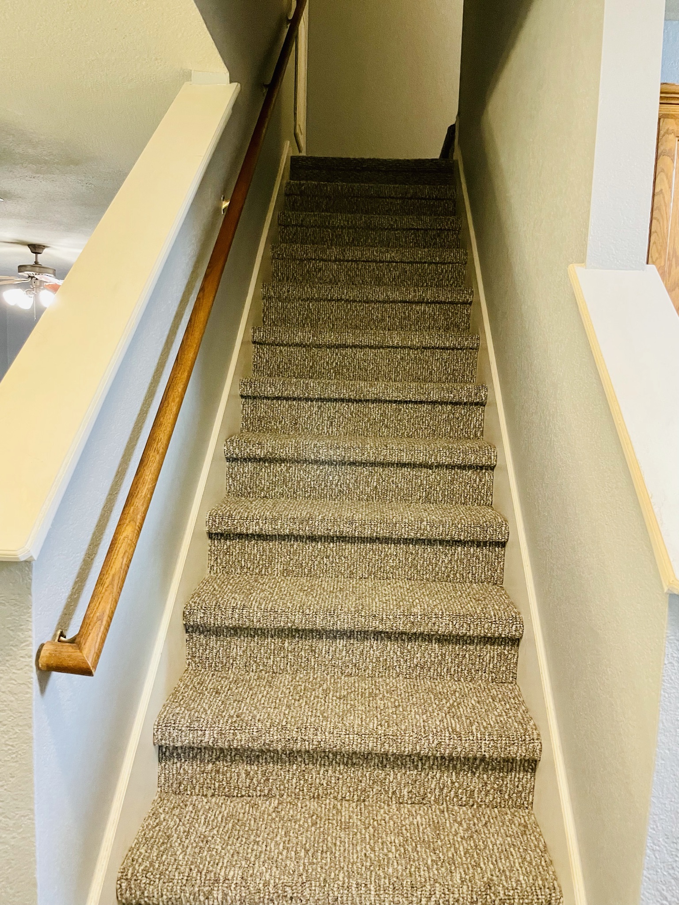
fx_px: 680
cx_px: 340
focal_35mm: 26
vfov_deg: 67.3
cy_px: 452
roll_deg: -2.4
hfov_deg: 53.1
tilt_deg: -4.3
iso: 500
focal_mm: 4.2
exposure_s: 1/60
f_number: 1.6
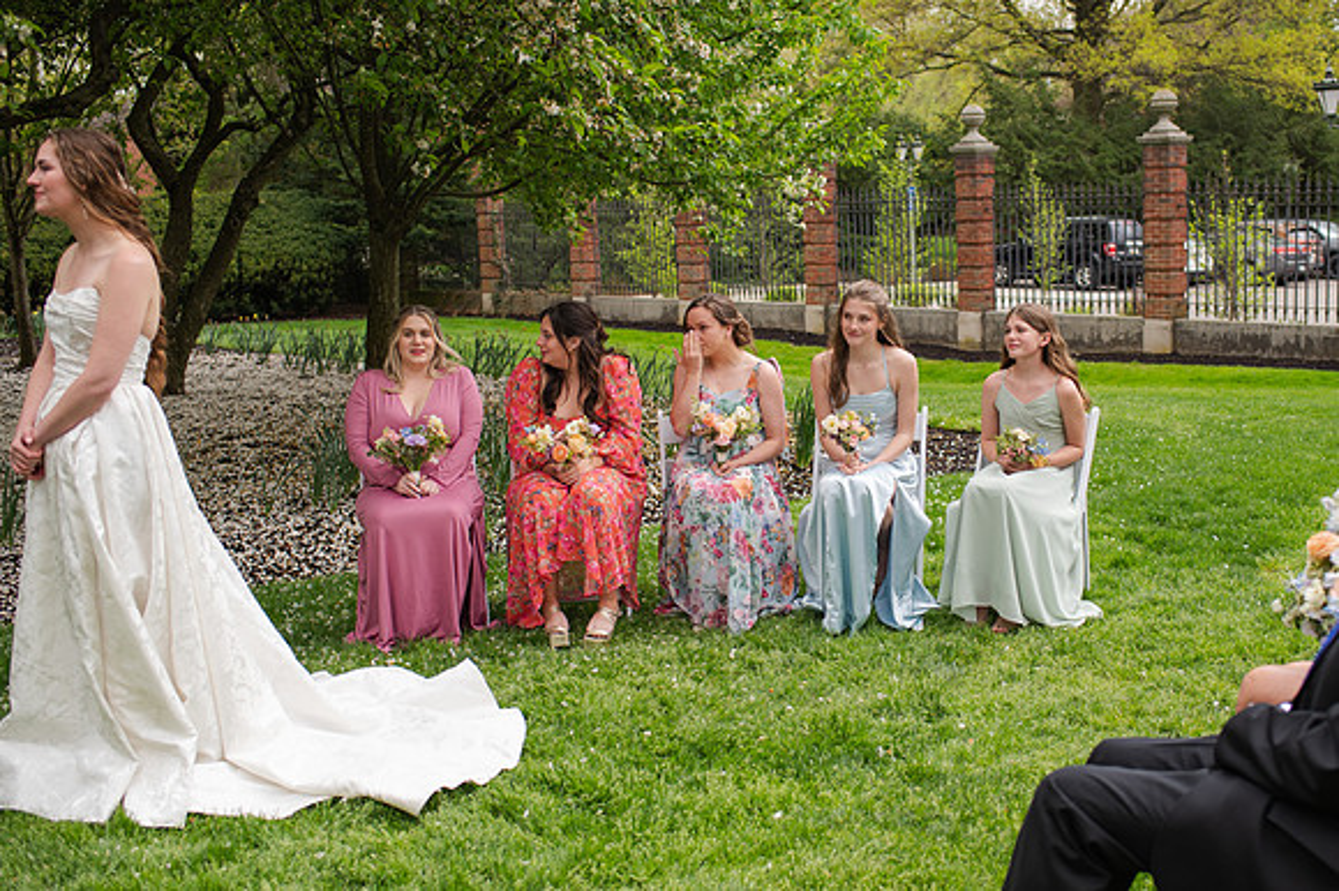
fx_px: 1575
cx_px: 788
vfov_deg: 31.6
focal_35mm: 42
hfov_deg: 45.9
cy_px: 452
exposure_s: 1/800
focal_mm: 35
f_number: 3.2
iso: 160
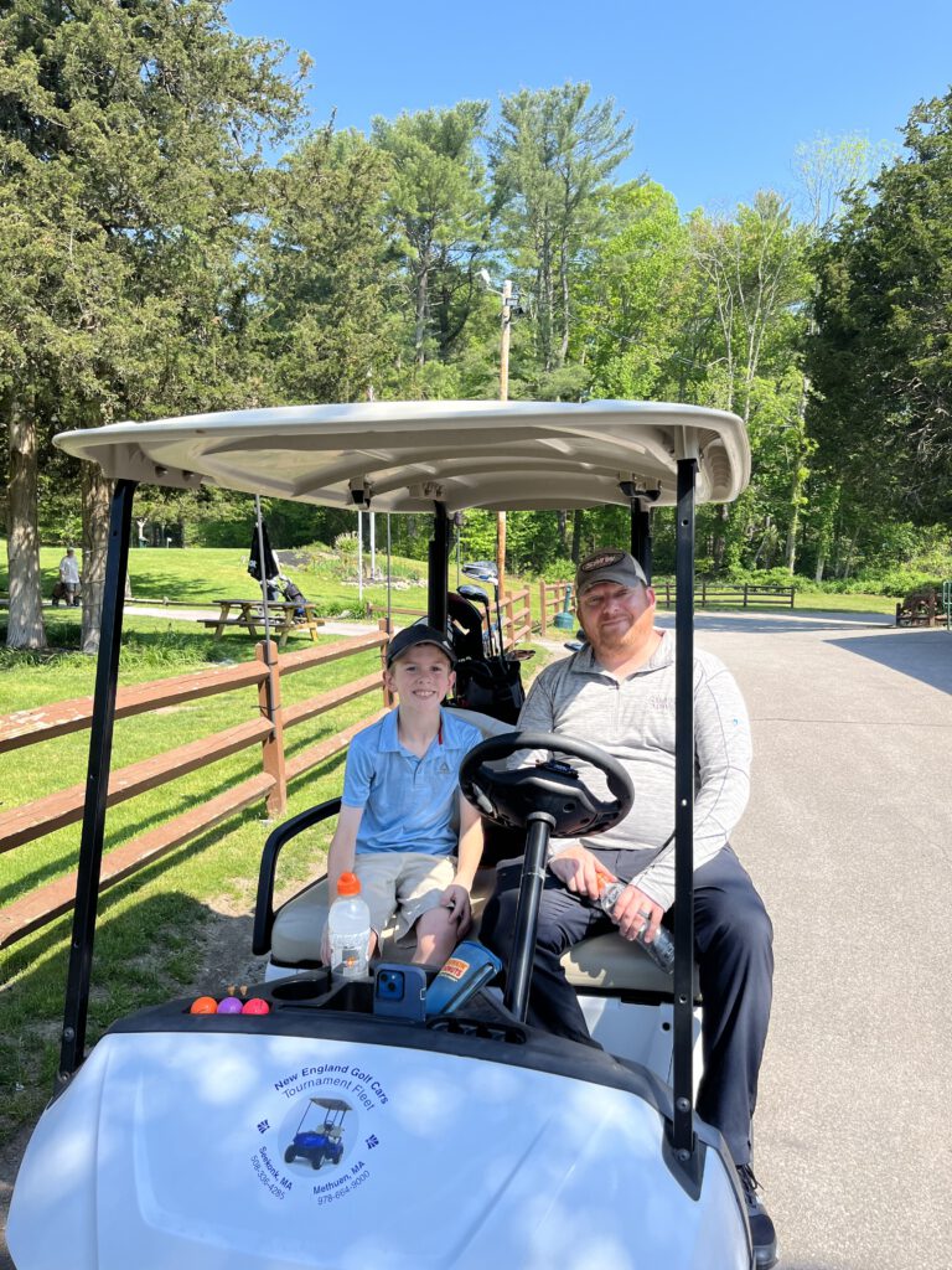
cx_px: 476
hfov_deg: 53.1
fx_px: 953
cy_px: 635
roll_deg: -1.7
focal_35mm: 26
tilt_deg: -2.9
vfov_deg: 67.3
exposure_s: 1/1458
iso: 50
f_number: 1.6
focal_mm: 5.1
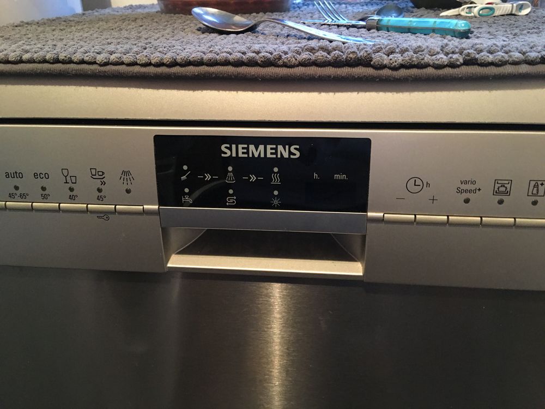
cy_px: 204
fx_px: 457
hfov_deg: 61.7
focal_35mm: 29
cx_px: 272
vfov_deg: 48.2
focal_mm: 4.15
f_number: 2.2
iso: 100
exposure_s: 1/4
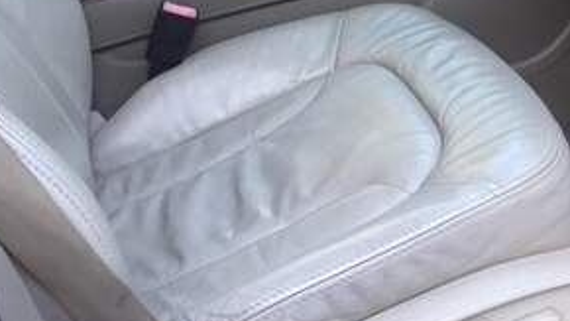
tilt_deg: -17.9
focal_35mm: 72
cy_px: -139
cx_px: 434
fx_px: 1088
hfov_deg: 28.9
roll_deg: +1.3
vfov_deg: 15.6
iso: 32
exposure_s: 1/33
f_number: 2.2
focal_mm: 4.15
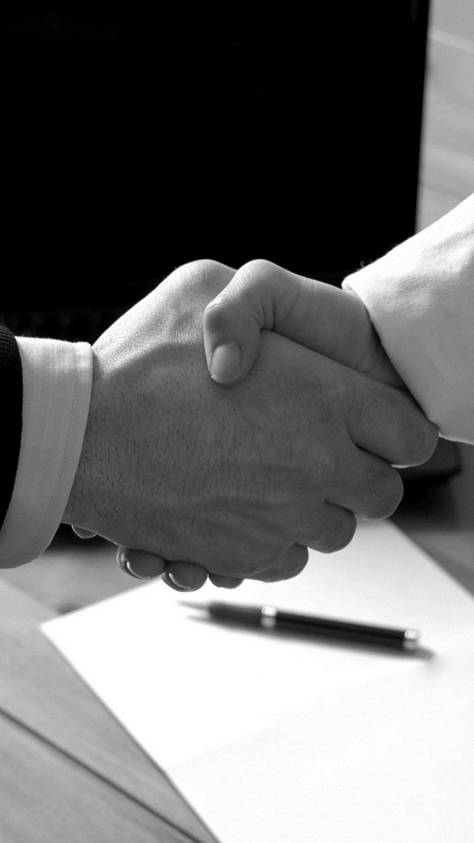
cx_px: 260
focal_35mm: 104
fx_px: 2323
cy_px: 423
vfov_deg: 20.6
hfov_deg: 11.6
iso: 100
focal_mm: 44
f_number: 5
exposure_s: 1/125
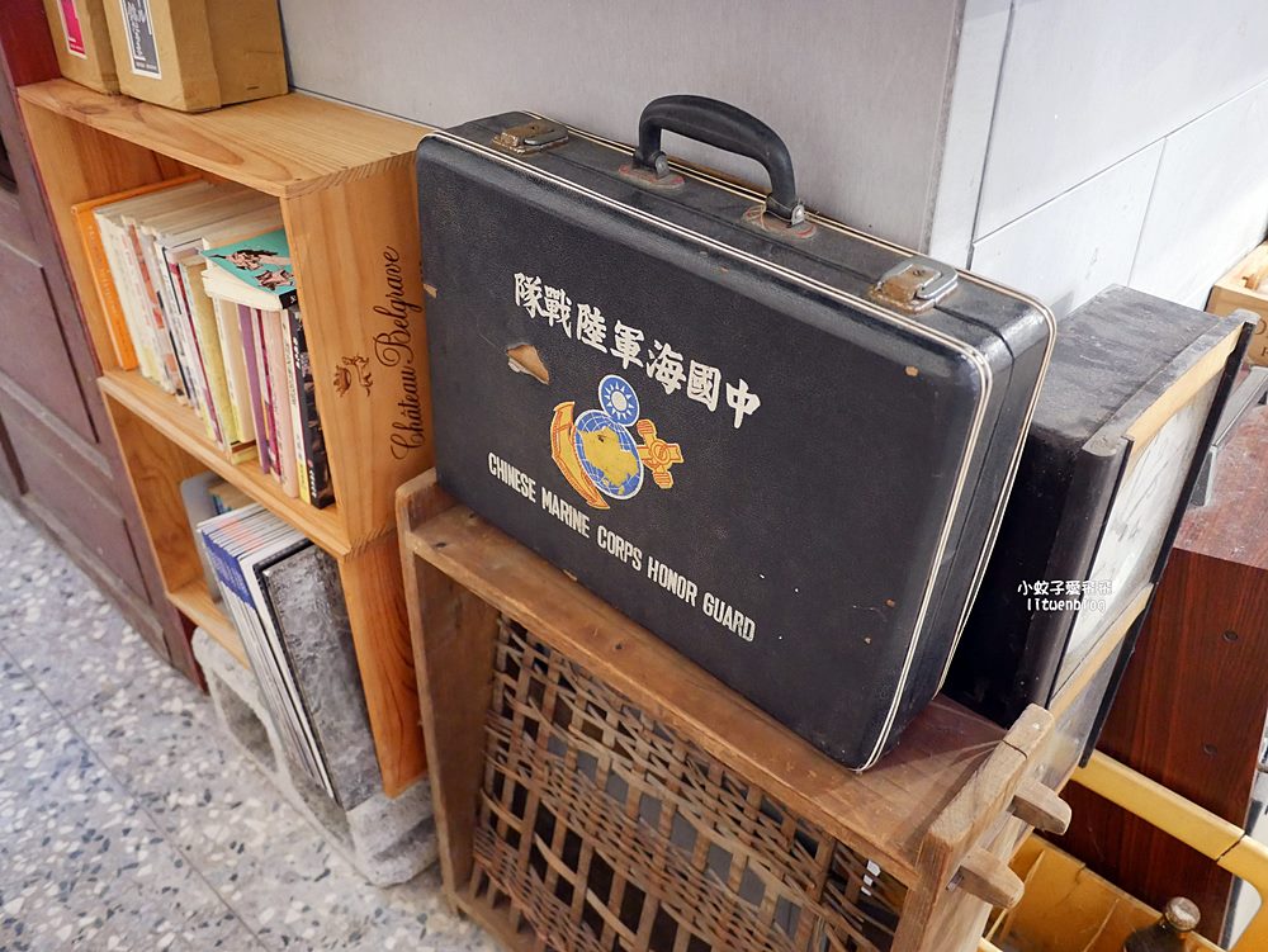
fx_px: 1026
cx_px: 634
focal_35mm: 28
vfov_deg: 49.8
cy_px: 476
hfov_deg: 63.4
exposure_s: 1/30
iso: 3200
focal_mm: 14
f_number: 2.5
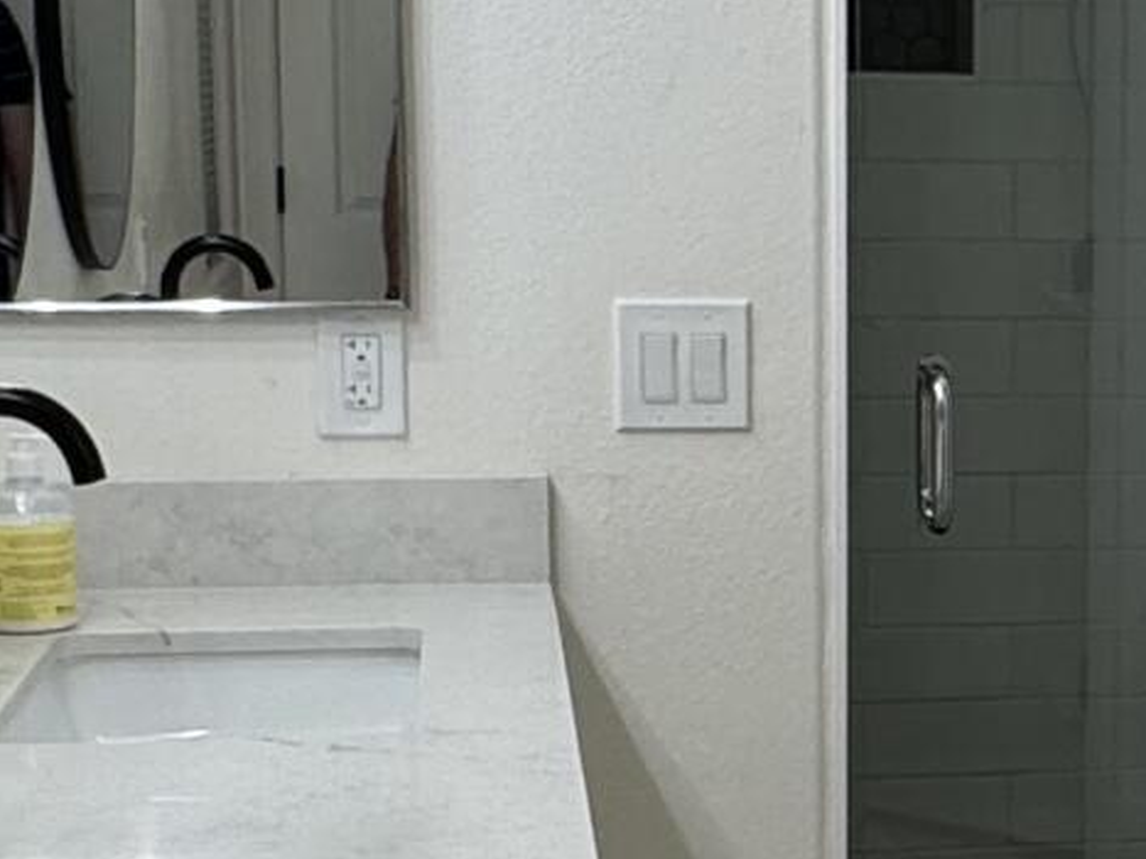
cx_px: 1205
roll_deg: -1.2
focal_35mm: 90
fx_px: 2979
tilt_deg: -9.5
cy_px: 599
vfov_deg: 16.4
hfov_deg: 20.9
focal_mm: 2.22
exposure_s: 1/120
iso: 50
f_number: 2.2
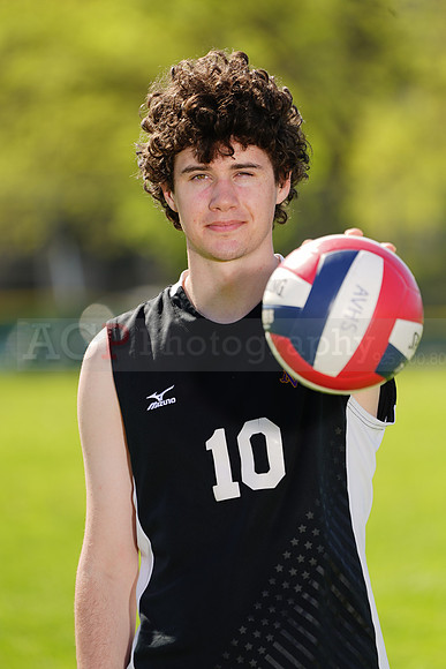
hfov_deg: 3.4
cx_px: 223
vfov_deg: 5.2
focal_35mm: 400
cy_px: 334
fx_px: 7428
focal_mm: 400
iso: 64
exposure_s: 1/200
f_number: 6.3
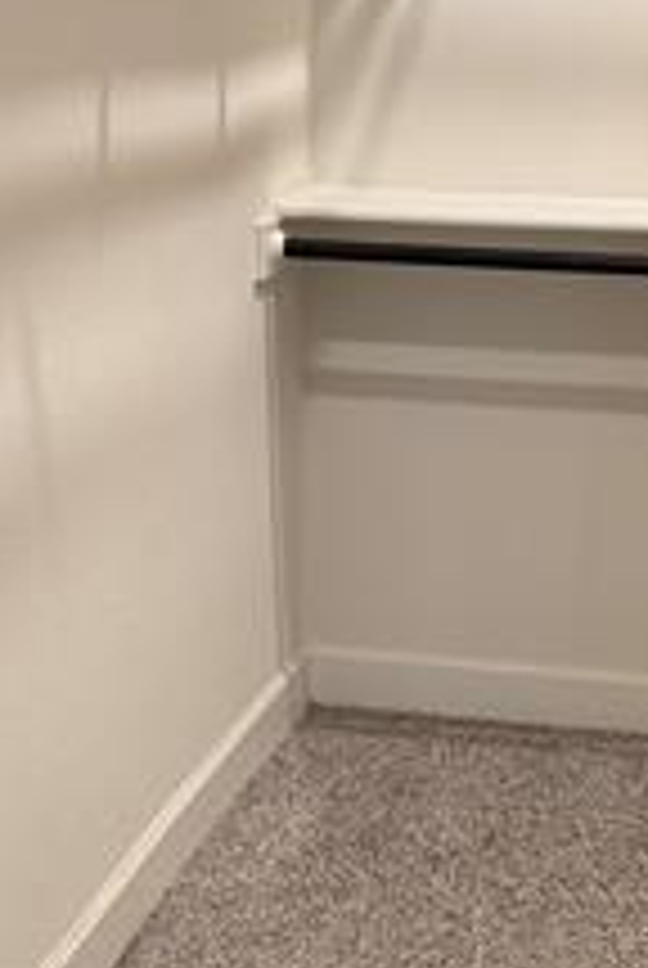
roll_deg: -3.8
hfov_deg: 15.4
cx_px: 392
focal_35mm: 89
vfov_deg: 22.3
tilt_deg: -19.1
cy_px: 882
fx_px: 2395
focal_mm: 6.76
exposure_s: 1/60
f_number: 1.78
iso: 160
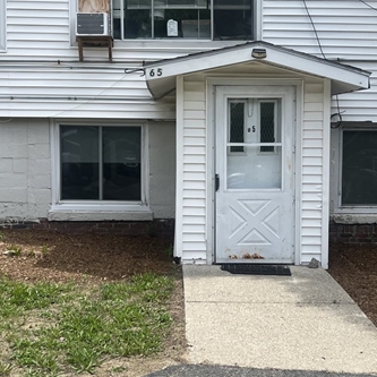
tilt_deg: -3.6
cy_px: 186
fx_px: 653
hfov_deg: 32.2
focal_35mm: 53
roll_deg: -0.4
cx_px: 212
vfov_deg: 32.2
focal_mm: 5.7
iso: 50
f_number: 1.5
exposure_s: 1/2915
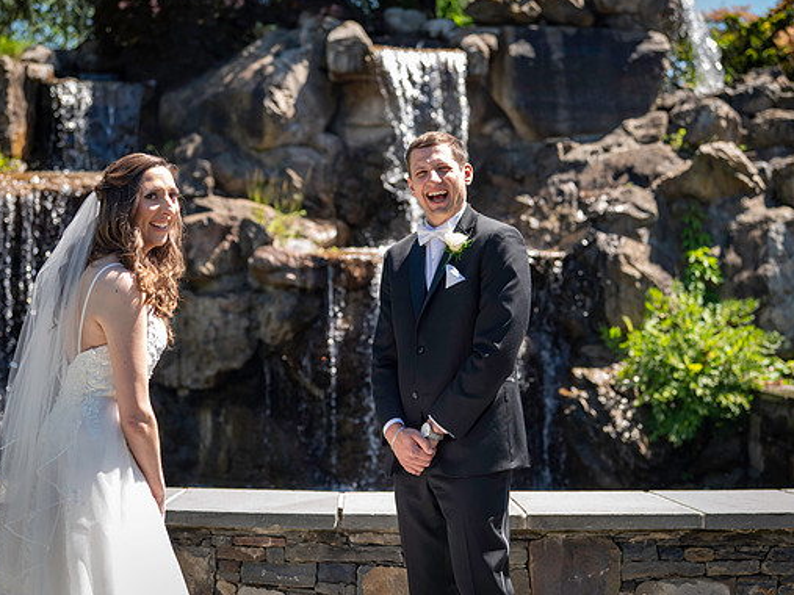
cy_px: 296
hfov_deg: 25.3
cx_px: 385
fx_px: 1766
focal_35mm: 77
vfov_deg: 19.1
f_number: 3.5
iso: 1000
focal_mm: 70
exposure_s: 1/3200
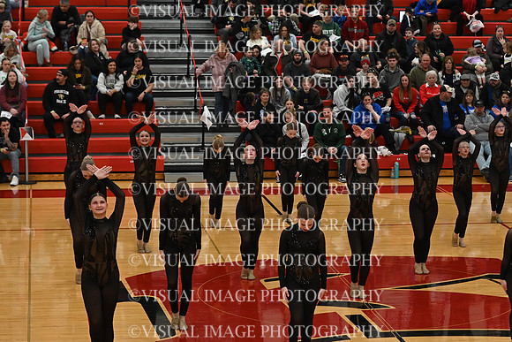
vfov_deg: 13.0
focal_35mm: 105
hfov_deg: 19.5
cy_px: 171
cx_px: 256
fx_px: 1494
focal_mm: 70
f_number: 4
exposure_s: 1/400
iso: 3200
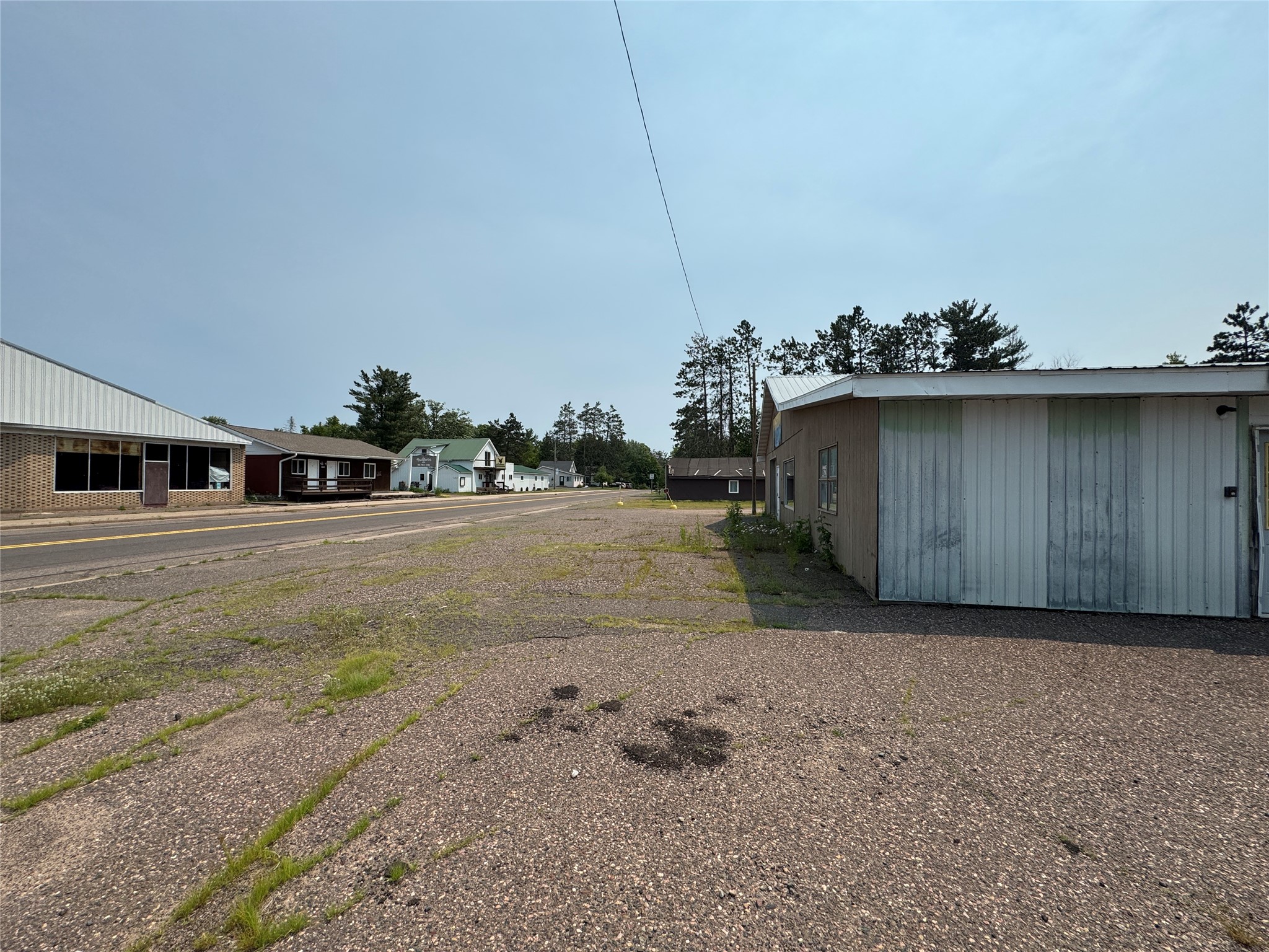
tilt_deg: +0.9
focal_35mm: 14
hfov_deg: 102.1
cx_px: 634
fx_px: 513
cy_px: 476
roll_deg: -0.4
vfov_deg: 85.7
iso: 50
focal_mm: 2.22
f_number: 2.2
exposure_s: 1/2985
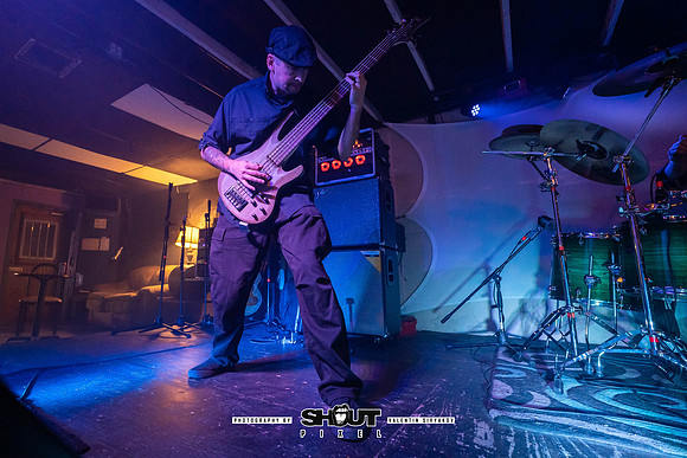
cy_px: 215
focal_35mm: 17
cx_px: 271
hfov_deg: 92.1
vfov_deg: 70.6
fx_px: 324
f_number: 2.8
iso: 3200
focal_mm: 14
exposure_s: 1/250
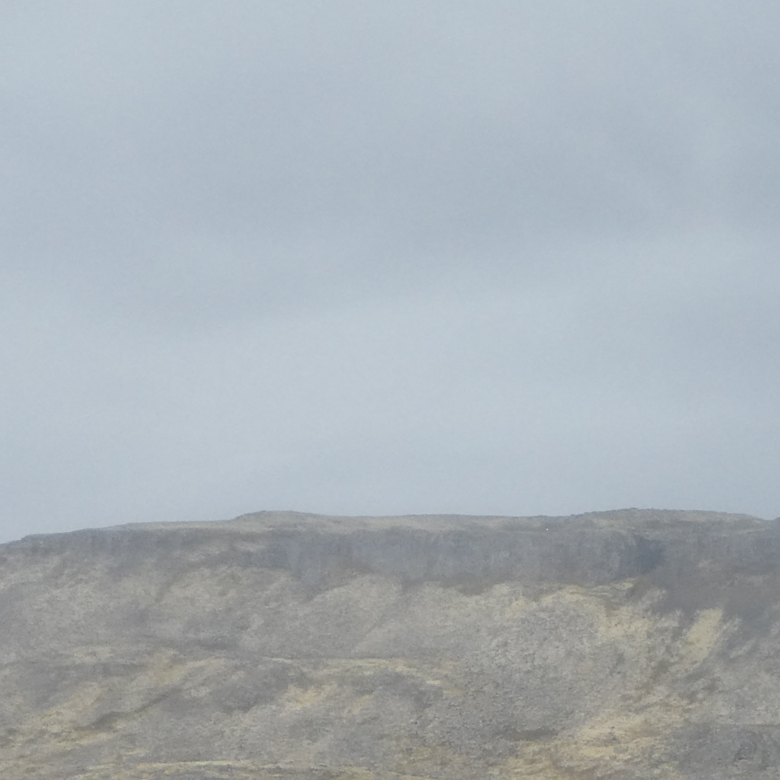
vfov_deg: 8.4
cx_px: 1520
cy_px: 1145
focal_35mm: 203
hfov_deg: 8.2
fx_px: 5175
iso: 80
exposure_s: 1/640
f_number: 4.1
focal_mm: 9.6
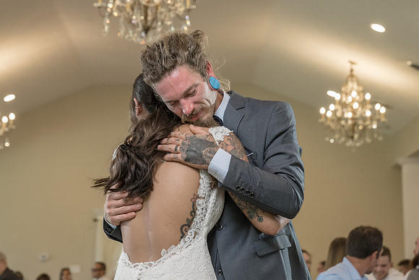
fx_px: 1200
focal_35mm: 103
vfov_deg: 13.3
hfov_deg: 19.8
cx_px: 182
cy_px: 143
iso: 2000
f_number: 4
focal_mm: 59
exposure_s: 1/250
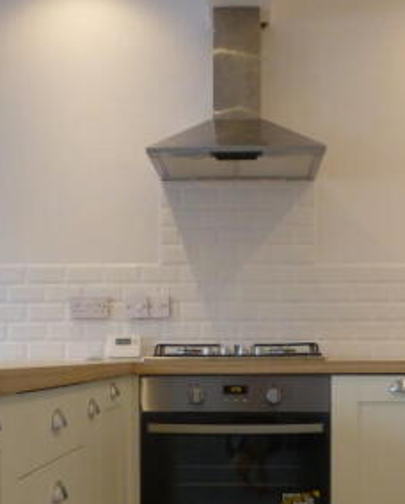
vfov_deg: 38.0
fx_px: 718
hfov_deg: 31.3
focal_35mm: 48
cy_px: 363
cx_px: 264
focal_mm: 4.3
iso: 400
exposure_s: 1/50
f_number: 3.3
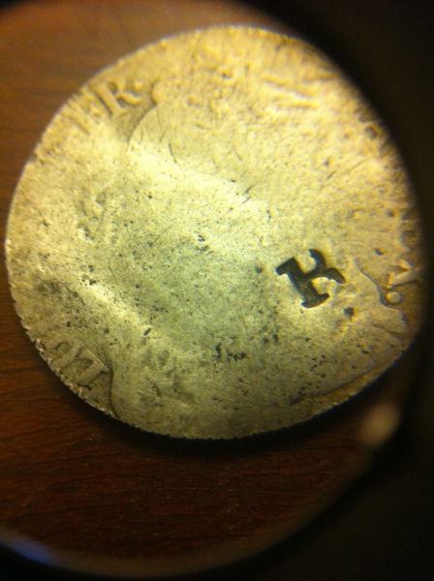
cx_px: 217
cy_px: 290
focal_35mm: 35
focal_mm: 3.85
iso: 250
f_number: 2.8
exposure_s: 1/15
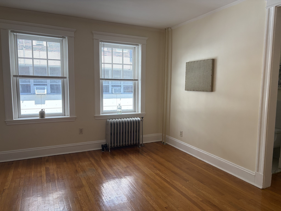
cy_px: 106
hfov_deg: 67.3
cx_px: 140
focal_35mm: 26
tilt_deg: -6.0
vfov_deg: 53.1
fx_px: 211
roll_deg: -0.2
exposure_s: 1/207
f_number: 1.6
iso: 80
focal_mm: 5.96
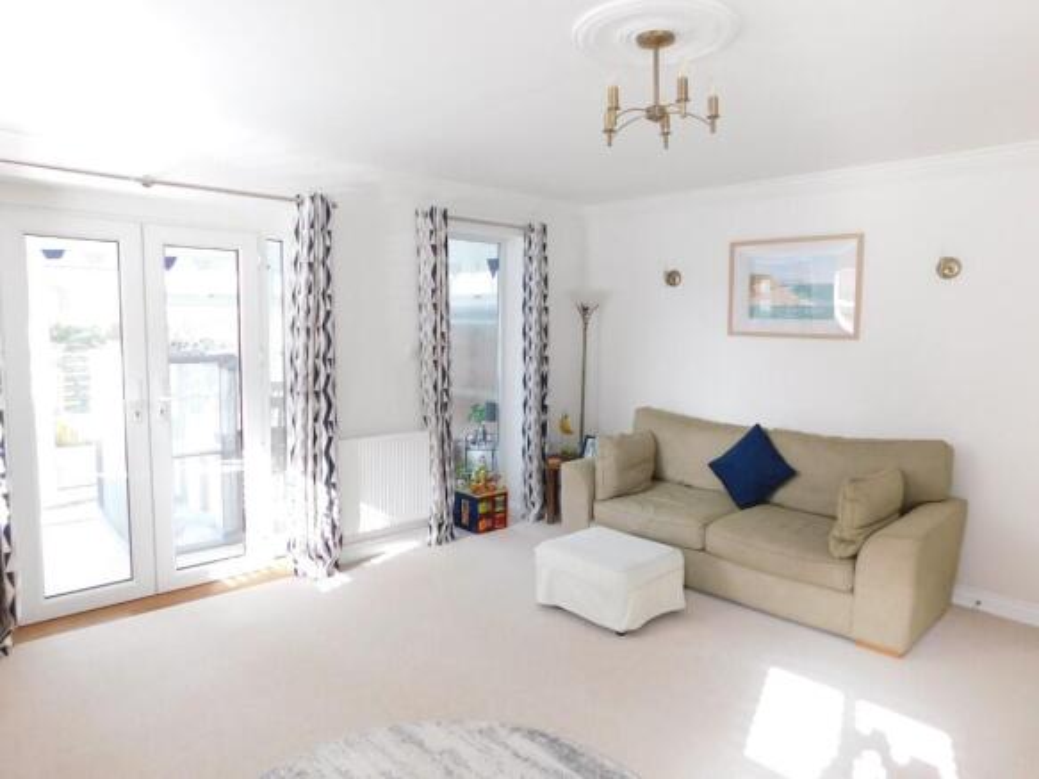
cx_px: 520
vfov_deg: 58.9
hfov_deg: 73.9
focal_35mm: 23
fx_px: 690
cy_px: 390
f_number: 3
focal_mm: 4
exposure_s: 1/30
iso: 125
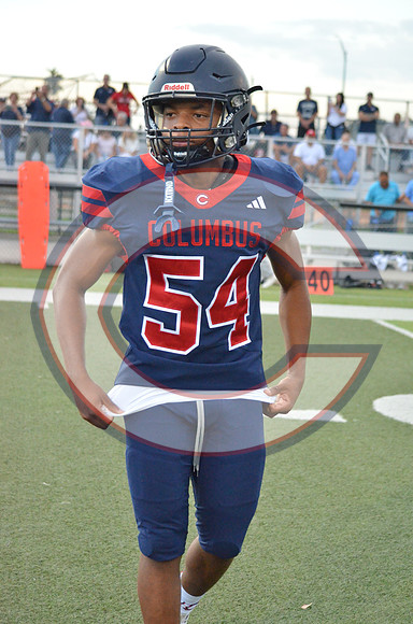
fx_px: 1426
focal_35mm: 82
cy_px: 312
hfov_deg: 16.5
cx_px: 206
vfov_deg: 24.7
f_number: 4.5
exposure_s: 1/500
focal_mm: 55
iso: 3200
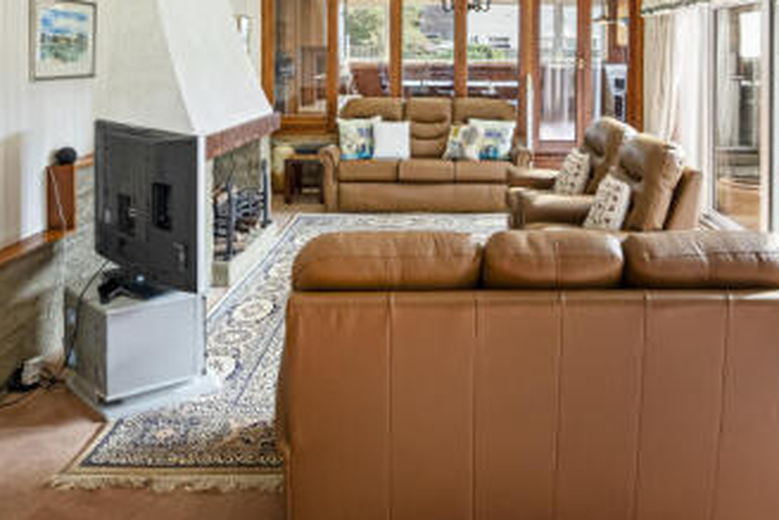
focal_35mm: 28
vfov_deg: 43.4
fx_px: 606
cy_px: 77
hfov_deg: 65.1
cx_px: 452
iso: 400
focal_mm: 9.4
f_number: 6.4
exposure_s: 1/60
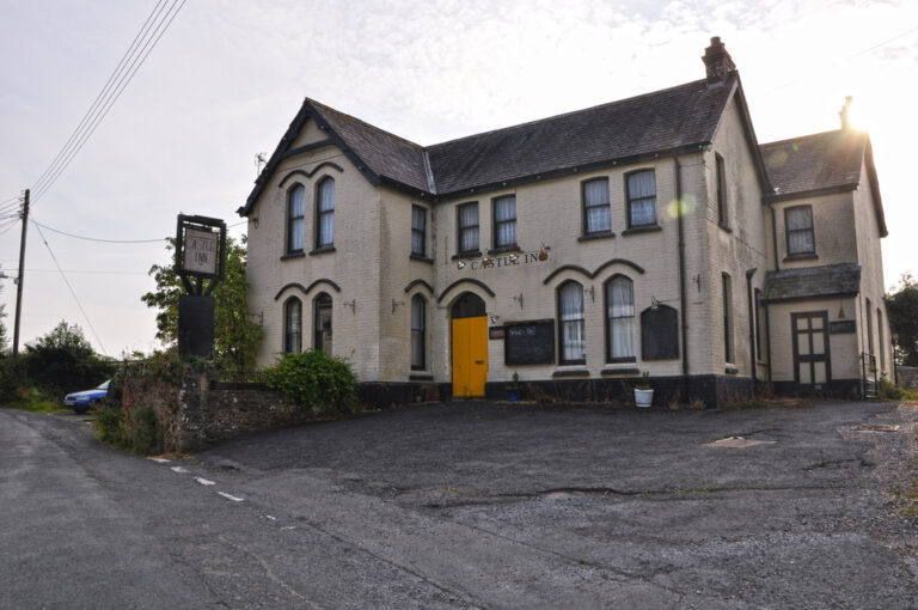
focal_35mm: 30
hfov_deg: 62.0
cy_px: 305
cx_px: 459
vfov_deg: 43.5
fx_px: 764
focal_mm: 20
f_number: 10
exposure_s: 1/200
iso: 200
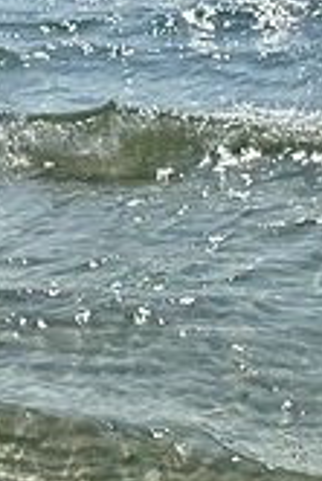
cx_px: 247
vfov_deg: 20.8
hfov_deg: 15.1
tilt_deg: -31.5
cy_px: 606
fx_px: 1205
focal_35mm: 90
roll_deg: +1.4
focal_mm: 6.86
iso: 80
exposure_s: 1/10753
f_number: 1.78
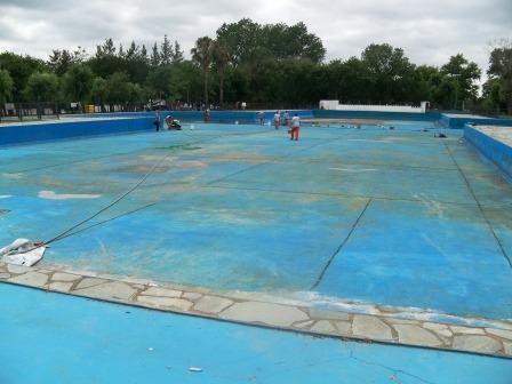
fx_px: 518
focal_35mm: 35
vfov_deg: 40.7
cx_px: 256
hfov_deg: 52.6
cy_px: 192
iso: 200
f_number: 6.2
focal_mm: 6.2
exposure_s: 1/640
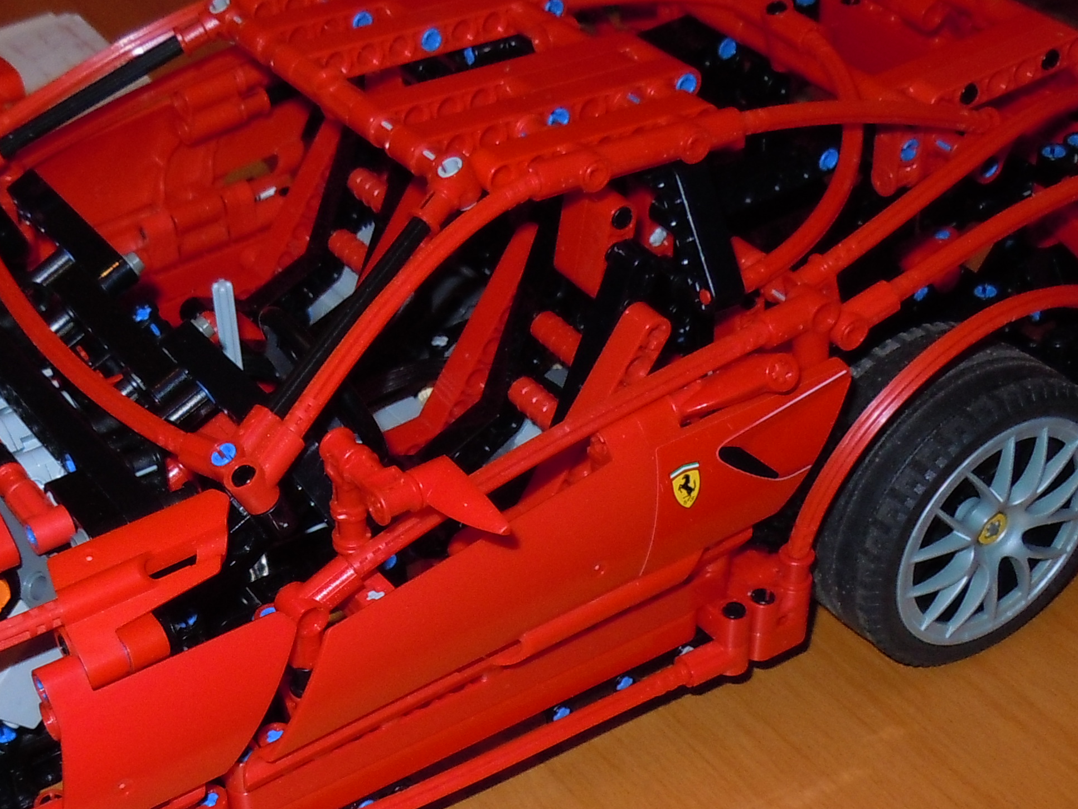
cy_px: 605
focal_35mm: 67
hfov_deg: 28.3
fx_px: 2087
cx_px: 210
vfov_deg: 21.7
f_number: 3.5
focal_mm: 5.4
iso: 200
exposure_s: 1/30
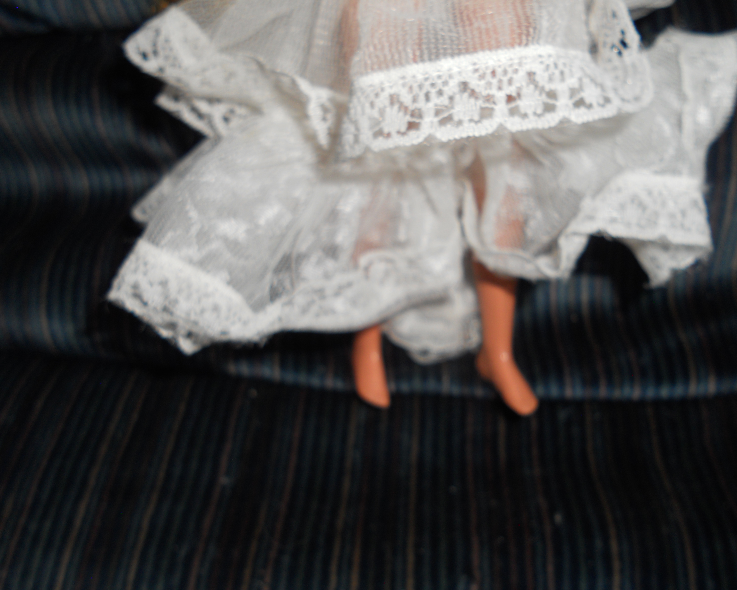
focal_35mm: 34
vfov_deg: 43.4
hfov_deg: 52.8
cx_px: 387
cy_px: 301
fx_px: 742
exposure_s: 1/25
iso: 80
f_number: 8.8
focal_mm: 5.8
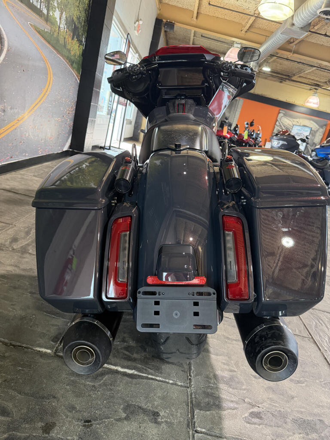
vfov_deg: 71.6
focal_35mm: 24
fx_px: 305
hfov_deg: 56.8
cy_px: 220
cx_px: 165
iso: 400
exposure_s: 1/120
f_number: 1.78
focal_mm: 6.76
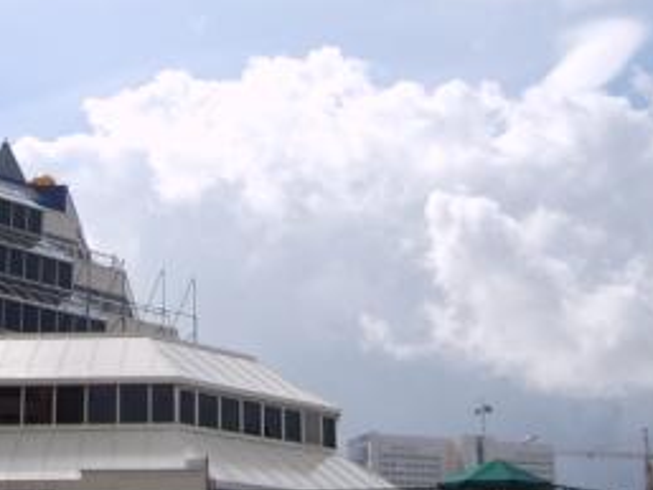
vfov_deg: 24.0
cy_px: 320
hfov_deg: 31.6
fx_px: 1151
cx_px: 282
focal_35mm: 61
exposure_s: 1/250
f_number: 7.1
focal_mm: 5.8
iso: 50
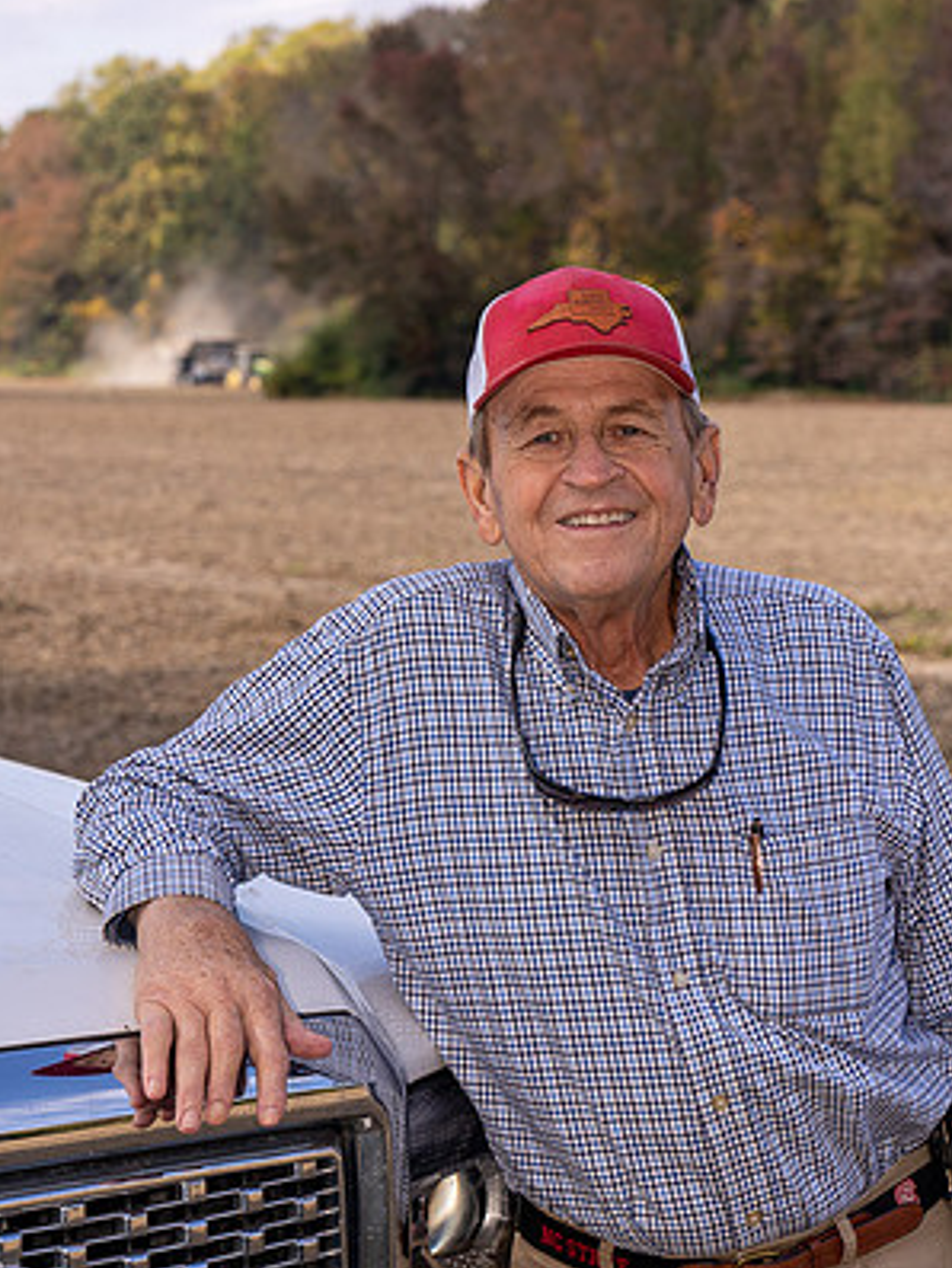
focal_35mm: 110
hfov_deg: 13.5
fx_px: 4031
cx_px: 476
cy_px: 610
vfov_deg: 17.9
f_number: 10
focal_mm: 101
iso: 250
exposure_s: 1/250
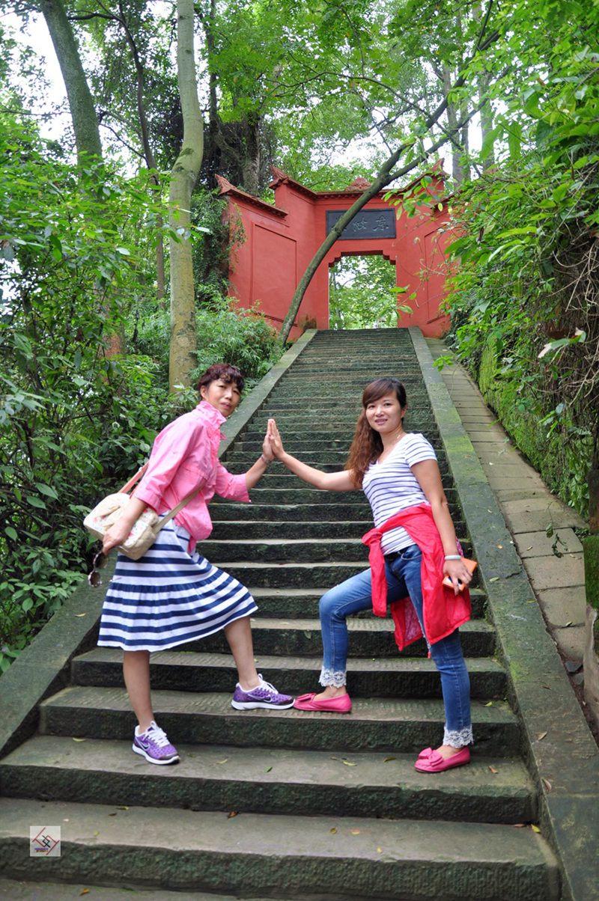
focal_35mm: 27
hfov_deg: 47.8
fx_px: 675
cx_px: 300
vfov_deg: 67.4
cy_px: 450
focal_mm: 18
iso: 200
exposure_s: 1/30
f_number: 3.5
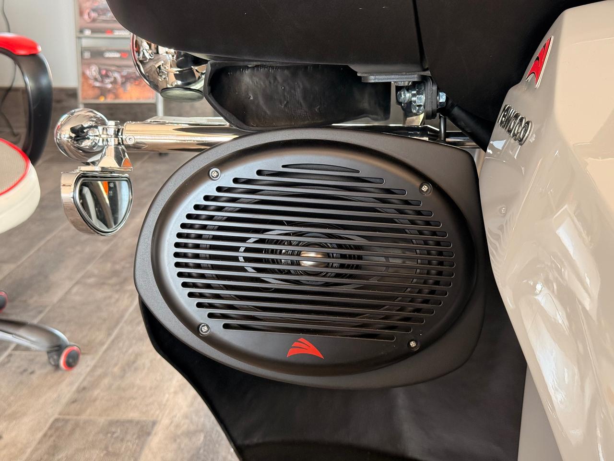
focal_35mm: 48
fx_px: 851
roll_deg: +0.5
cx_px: 307
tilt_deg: -17.5
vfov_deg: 30.3
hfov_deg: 39.7
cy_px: 230
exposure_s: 1/60
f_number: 1.78
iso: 125
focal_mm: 6.76
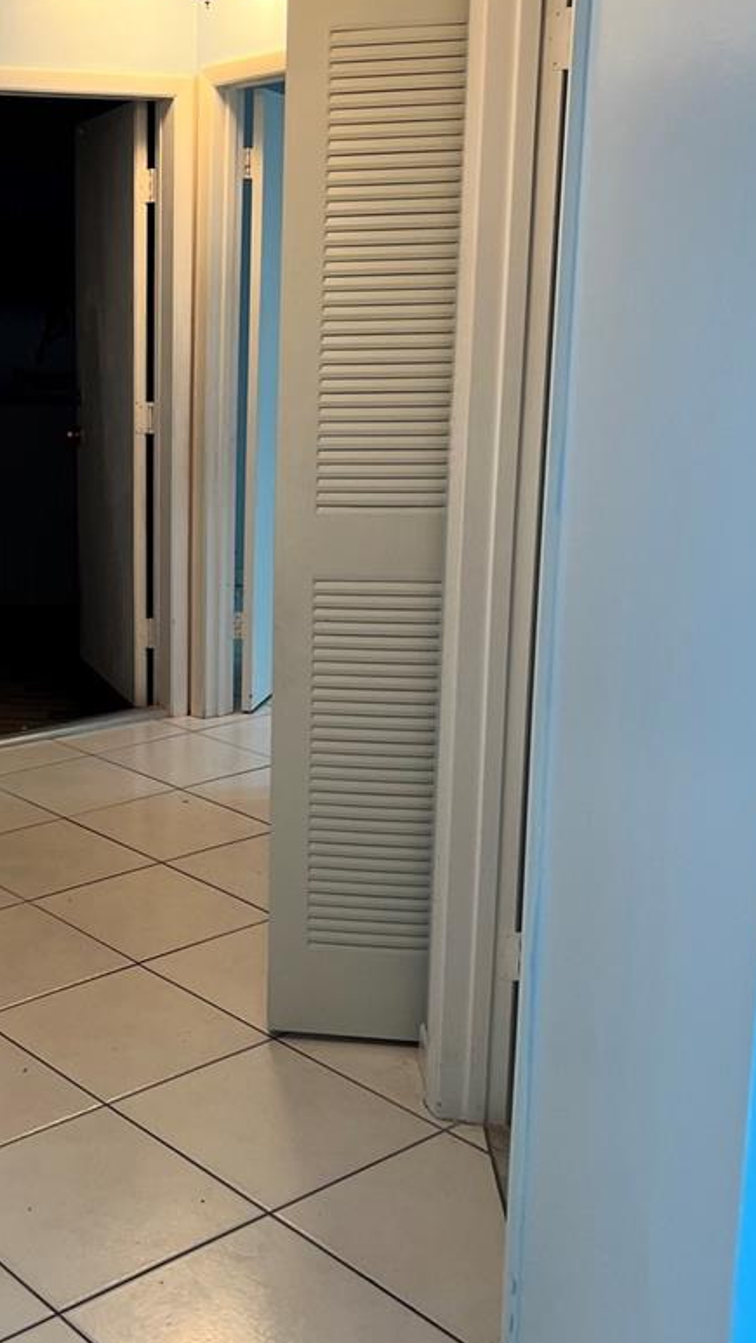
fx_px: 1568
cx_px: 0
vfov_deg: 46.4
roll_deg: -1.0
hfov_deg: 25.7
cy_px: 632
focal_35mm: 44
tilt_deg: -9.3
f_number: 1.5
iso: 80
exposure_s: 1/60
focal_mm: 5.7
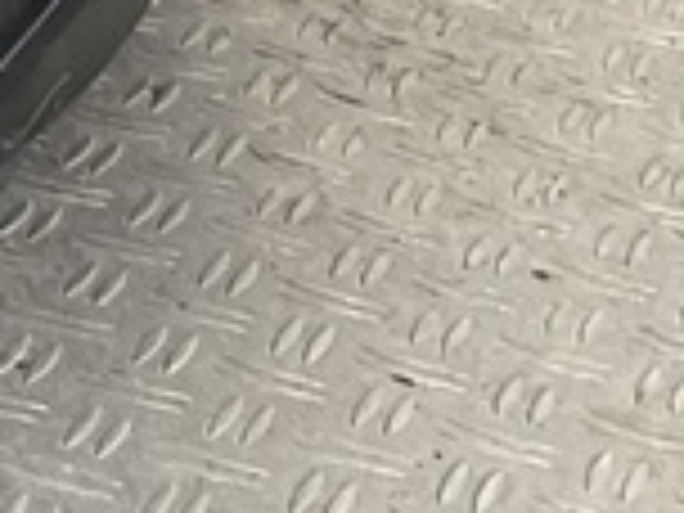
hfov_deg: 8.3
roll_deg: +0.0
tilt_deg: -13.3
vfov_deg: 7.2
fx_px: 3794
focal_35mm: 192
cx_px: -1557
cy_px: -770
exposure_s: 1/100
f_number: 1.8
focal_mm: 3
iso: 32
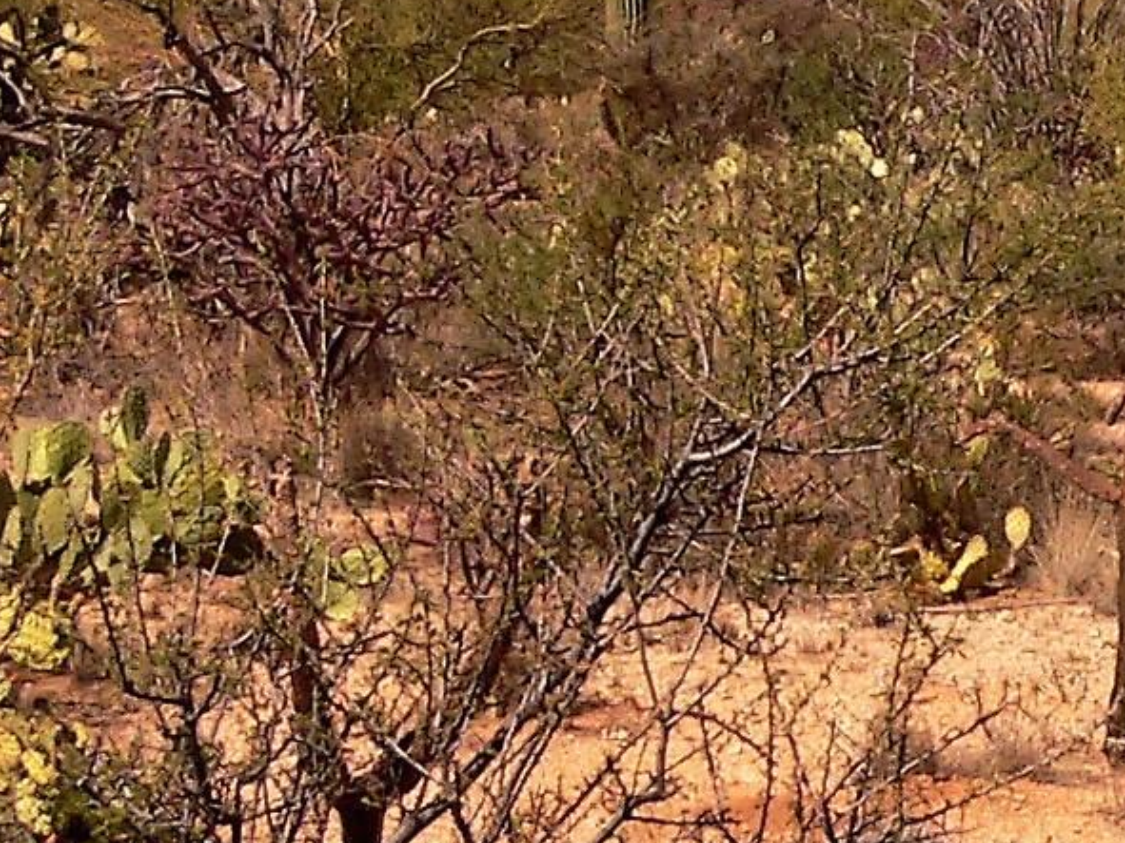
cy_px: -392
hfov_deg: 12.3
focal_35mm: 156
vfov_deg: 9.3
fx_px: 5069
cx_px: 1388
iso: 80
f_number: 5.2
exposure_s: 1/500
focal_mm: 6
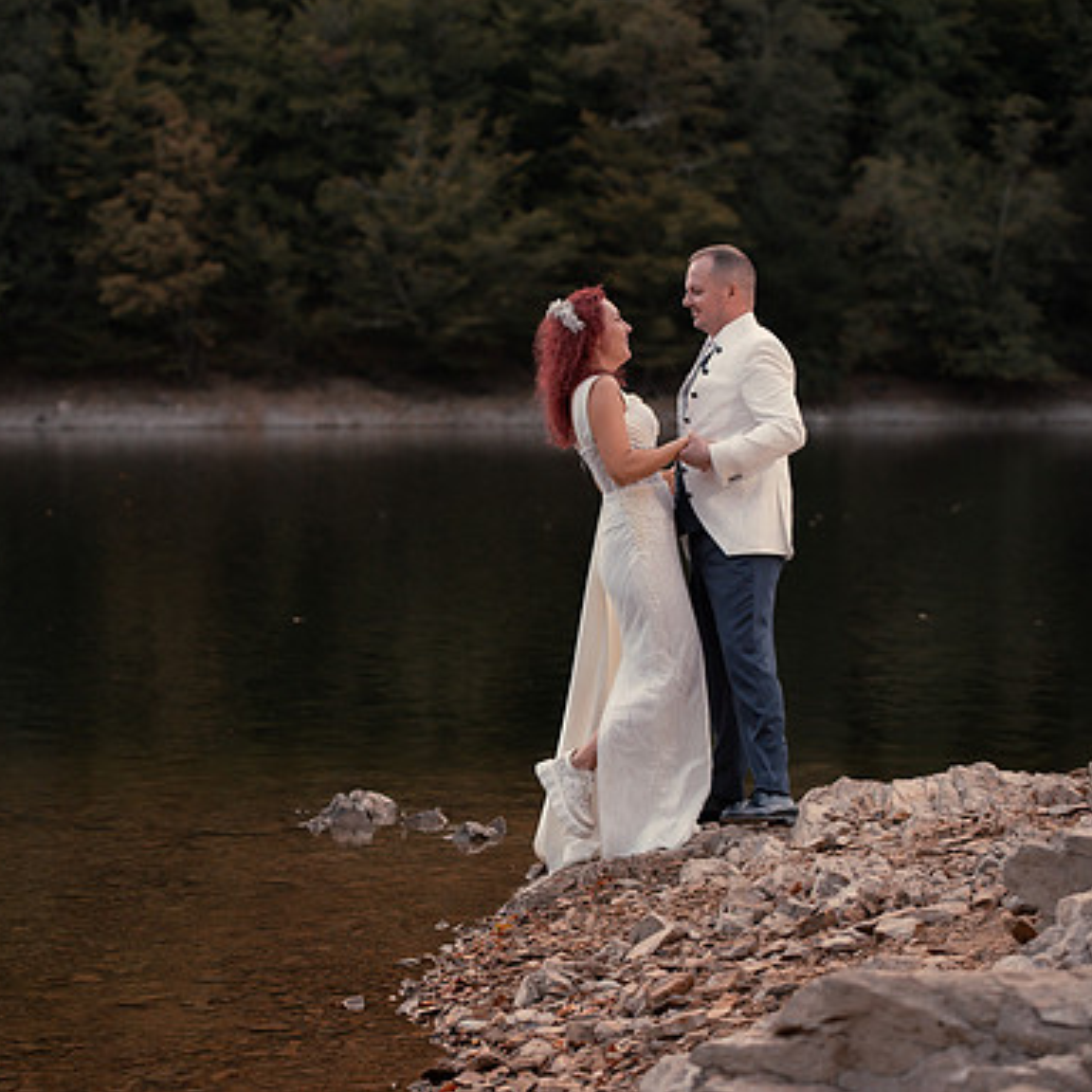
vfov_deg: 16.7
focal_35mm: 104
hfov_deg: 16.7
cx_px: 421
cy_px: 545
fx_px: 3712
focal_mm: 80
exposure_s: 1/1000
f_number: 3.2
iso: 640
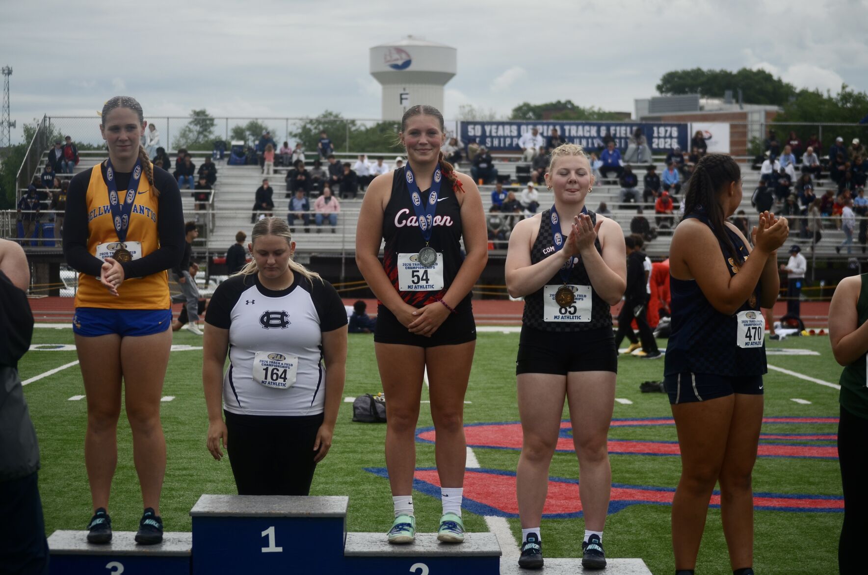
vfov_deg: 16.5
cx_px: 434
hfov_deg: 24.7
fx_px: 1985
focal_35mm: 82
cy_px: 288
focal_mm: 55
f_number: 4.5
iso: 140
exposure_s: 1/2000
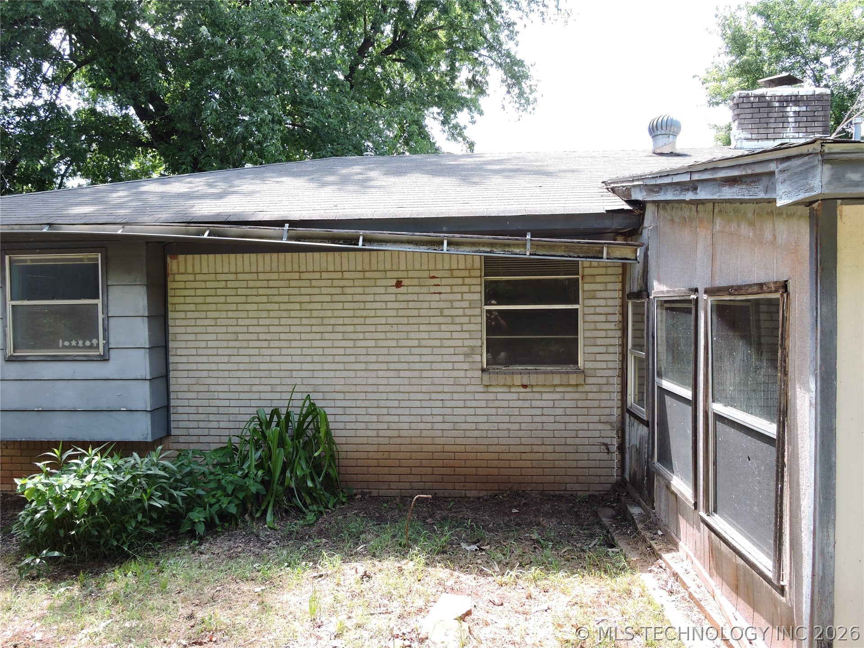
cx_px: 432
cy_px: 324
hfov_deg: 63.4
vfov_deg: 49.7
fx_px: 699
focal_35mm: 28
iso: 100
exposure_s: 1/160
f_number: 3.5
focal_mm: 5
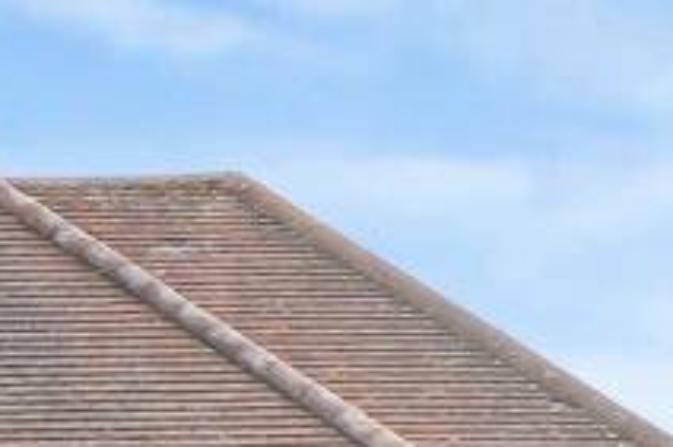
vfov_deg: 5.8
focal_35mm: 232
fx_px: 4334
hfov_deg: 8.9
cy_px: 778
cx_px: 140
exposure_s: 1/320
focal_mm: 32
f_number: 8
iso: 640
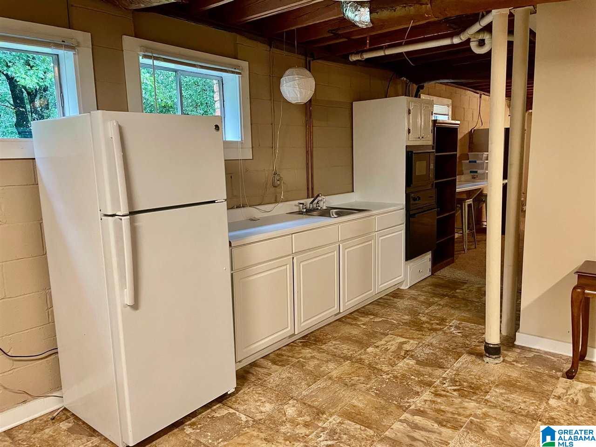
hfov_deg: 67.3
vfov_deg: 53.1
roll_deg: +1.0
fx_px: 448
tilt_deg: -7.3
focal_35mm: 26
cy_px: 224
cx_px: 298
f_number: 1.6
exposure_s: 1/60
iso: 320
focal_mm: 4.2
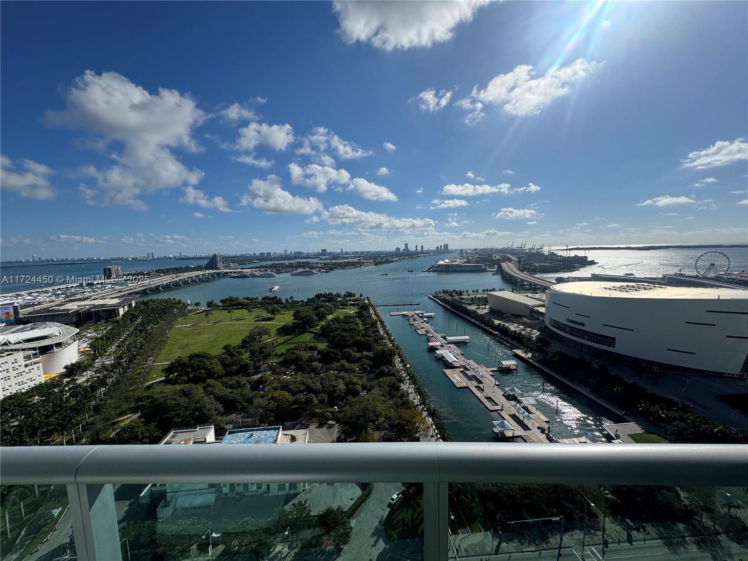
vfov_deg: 85.7
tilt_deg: -3.4
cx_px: 374
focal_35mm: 14
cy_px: 280
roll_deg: +2.1
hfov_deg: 102.1
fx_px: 303
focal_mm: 2.22
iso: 32
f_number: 2.2
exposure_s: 1/3906
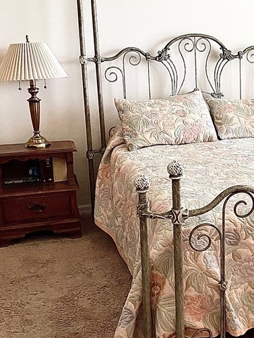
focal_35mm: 53
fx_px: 518
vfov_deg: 36.1
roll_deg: -0.1
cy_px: 153
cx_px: 231
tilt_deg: -12.5
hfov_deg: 26.6
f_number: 1.8
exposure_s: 1/60
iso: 500
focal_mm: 4.25
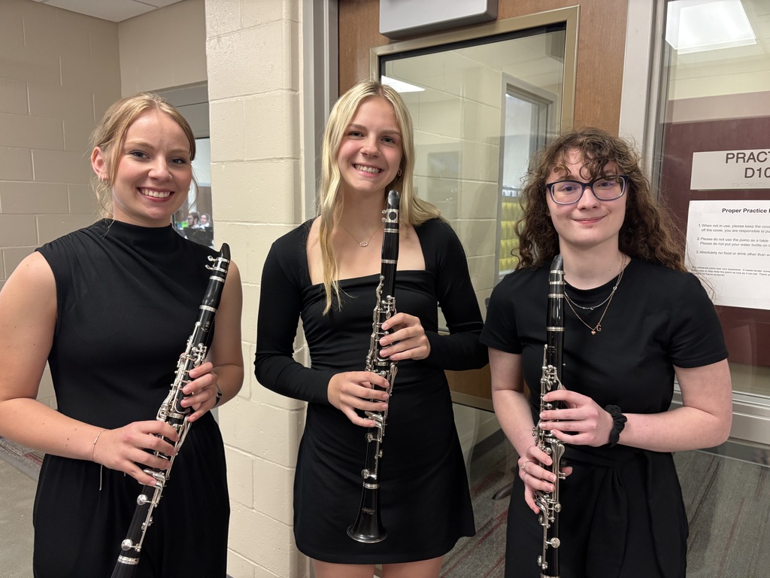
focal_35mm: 26
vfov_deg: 53.1
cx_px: 385
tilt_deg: -8.4
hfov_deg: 67.3
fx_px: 578
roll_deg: -0.4
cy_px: 289
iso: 250
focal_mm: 5.96
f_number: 1.6
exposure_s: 1/60
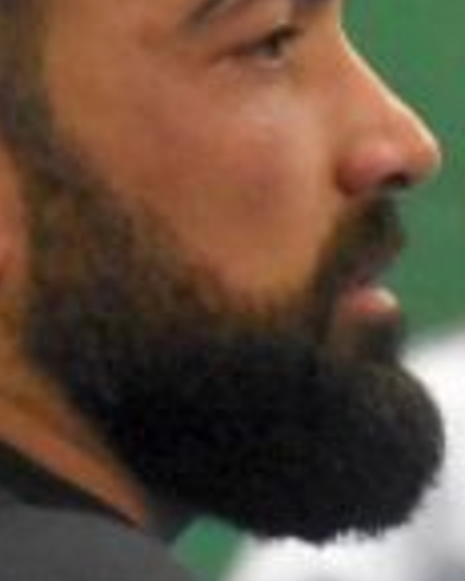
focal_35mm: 866
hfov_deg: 1.8
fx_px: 14898
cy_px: 569
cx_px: 208
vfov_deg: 2.2
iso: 12800
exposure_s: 1/800
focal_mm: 116
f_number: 5.6
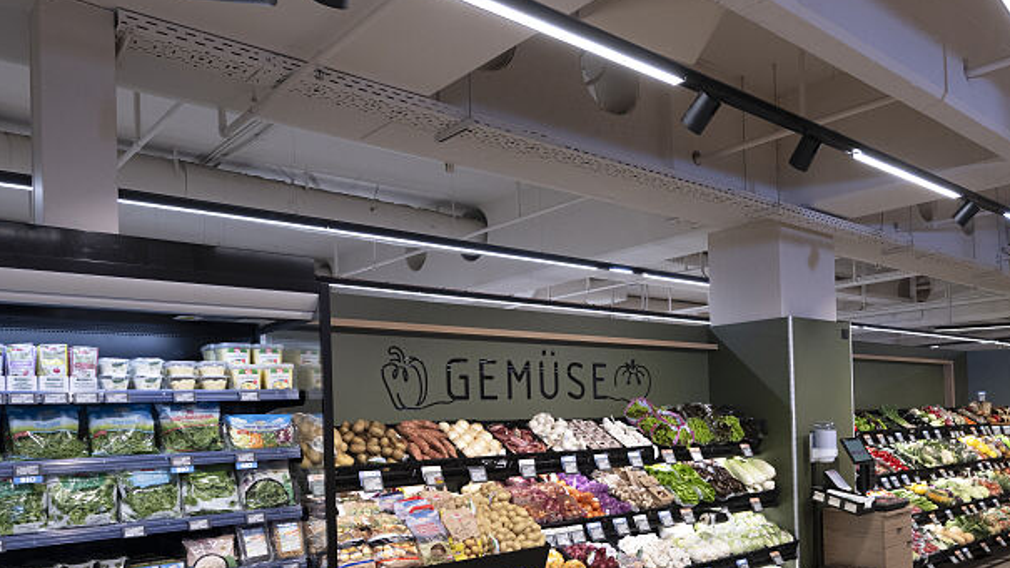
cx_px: 639
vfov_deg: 38.1
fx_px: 803
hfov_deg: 63.3
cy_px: 413
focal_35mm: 30
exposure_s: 1/100
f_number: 5
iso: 640
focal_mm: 14
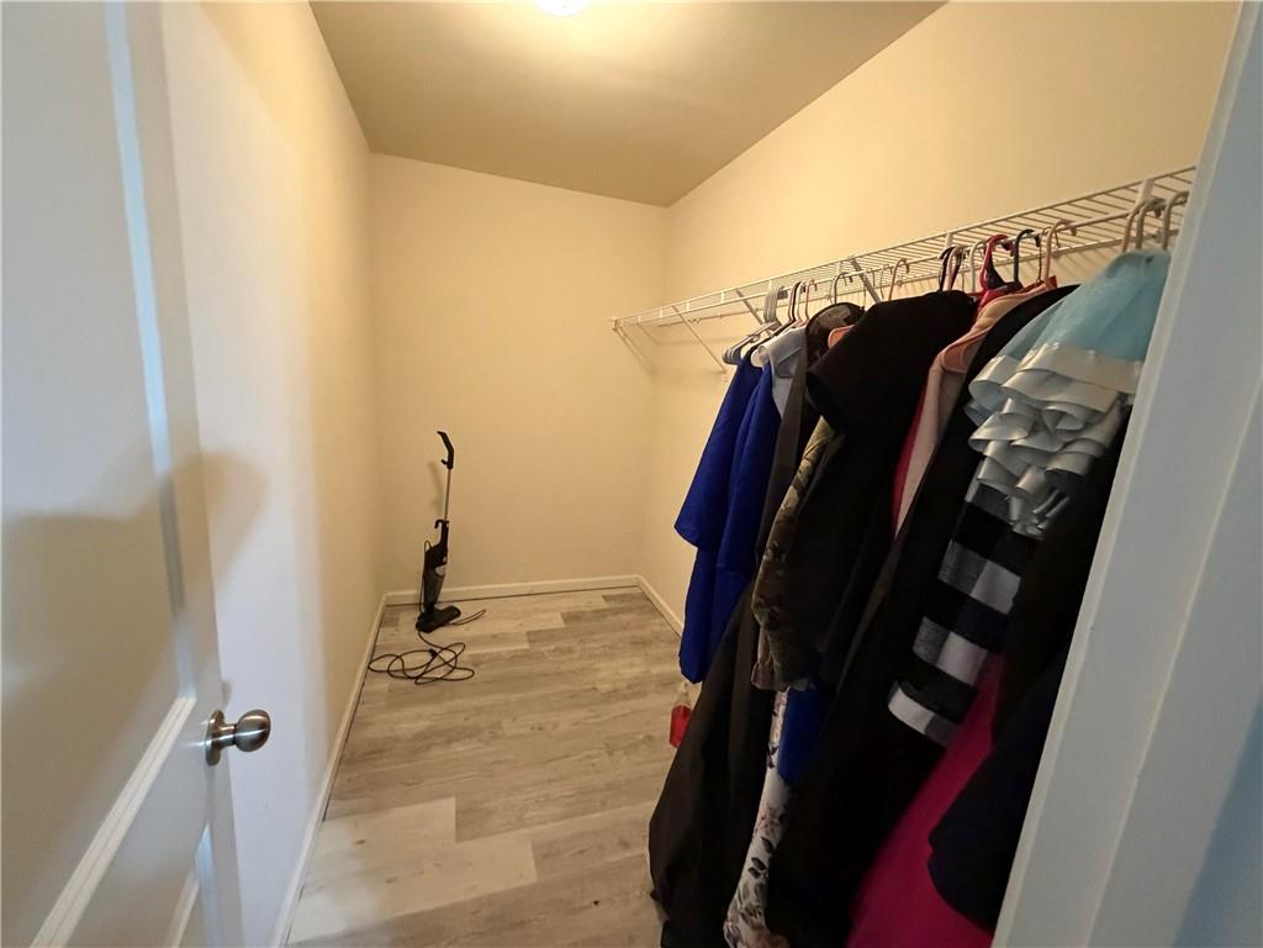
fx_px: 511
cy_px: 474
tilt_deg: -11.1
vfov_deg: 85.7
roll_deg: -3.4
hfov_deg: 102.1
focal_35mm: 14
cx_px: 632
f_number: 2.2
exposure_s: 1/60
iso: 1000
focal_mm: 2.22
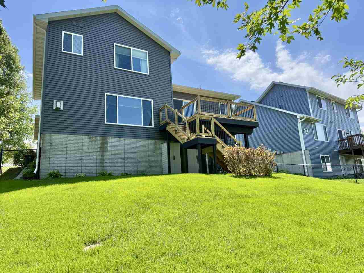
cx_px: 182
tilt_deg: +13.4
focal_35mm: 24
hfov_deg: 71.6
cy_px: 136
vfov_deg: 56.8
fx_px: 252
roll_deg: +3.0
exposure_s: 1/3759
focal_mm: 6.76
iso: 100
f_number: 1.78
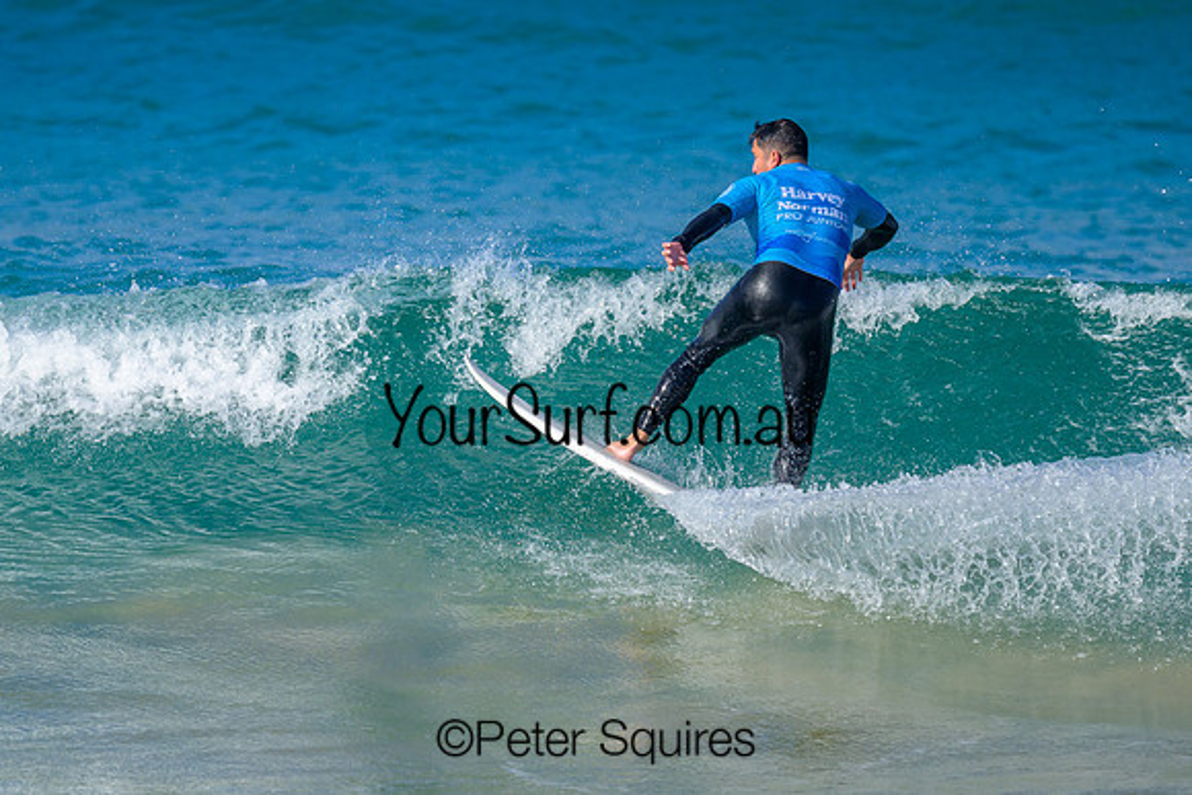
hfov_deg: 1.9
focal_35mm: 1098
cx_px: 610
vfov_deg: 1.3
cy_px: 369
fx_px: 36376
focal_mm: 800
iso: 400
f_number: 6.3
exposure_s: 1/2000
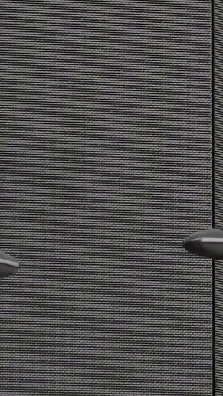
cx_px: 1523
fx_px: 7407
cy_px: 63
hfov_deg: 1.7
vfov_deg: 3.1
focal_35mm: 705
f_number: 4.5
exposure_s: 1/80
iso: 100
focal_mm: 58
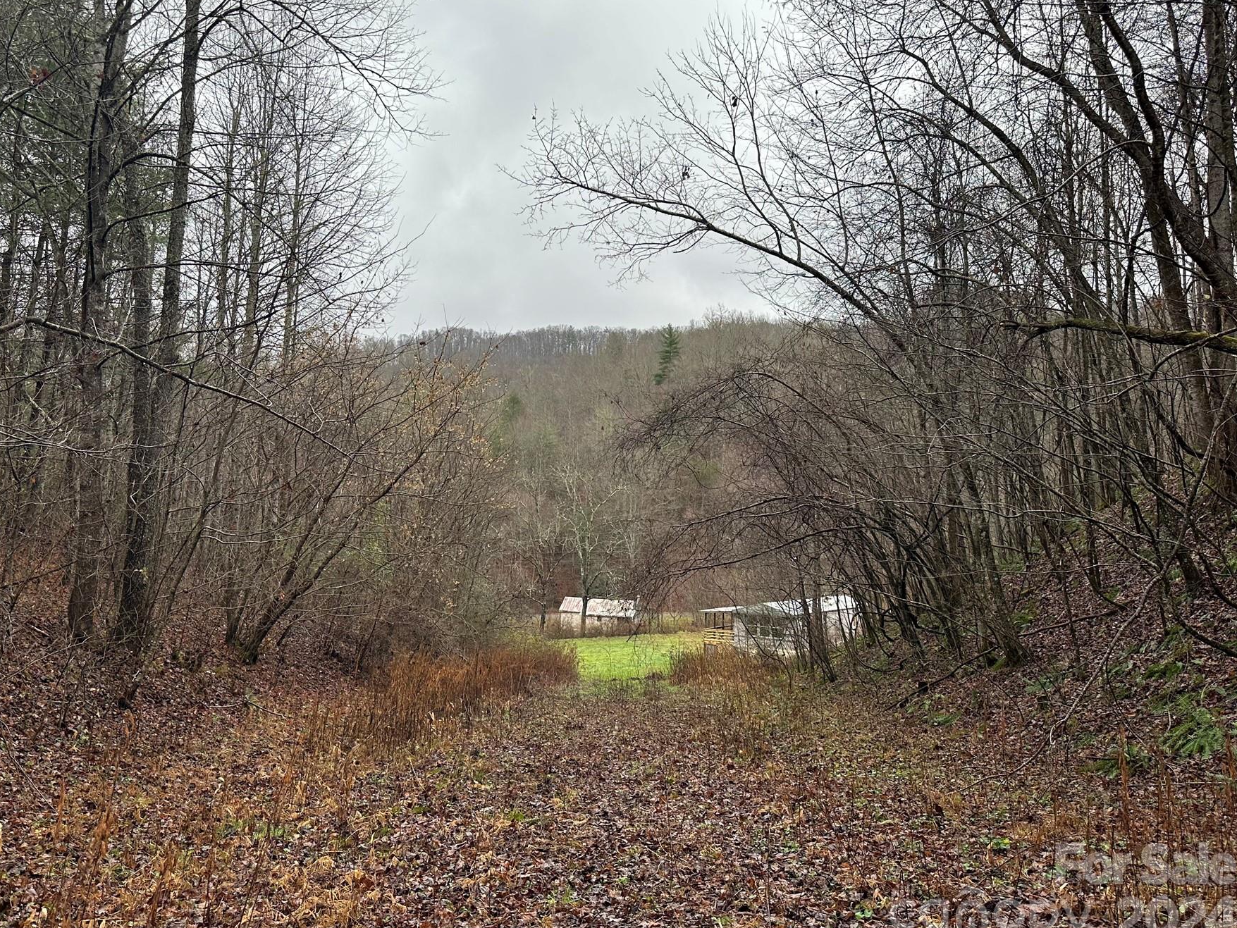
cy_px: 435
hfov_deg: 63.3
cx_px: 566
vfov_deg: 49.7
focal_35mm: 28
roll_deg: -2.8
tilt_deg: +4.1
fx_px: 1001
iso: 80
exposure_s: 1/549
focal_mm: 6.86
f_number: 1.78
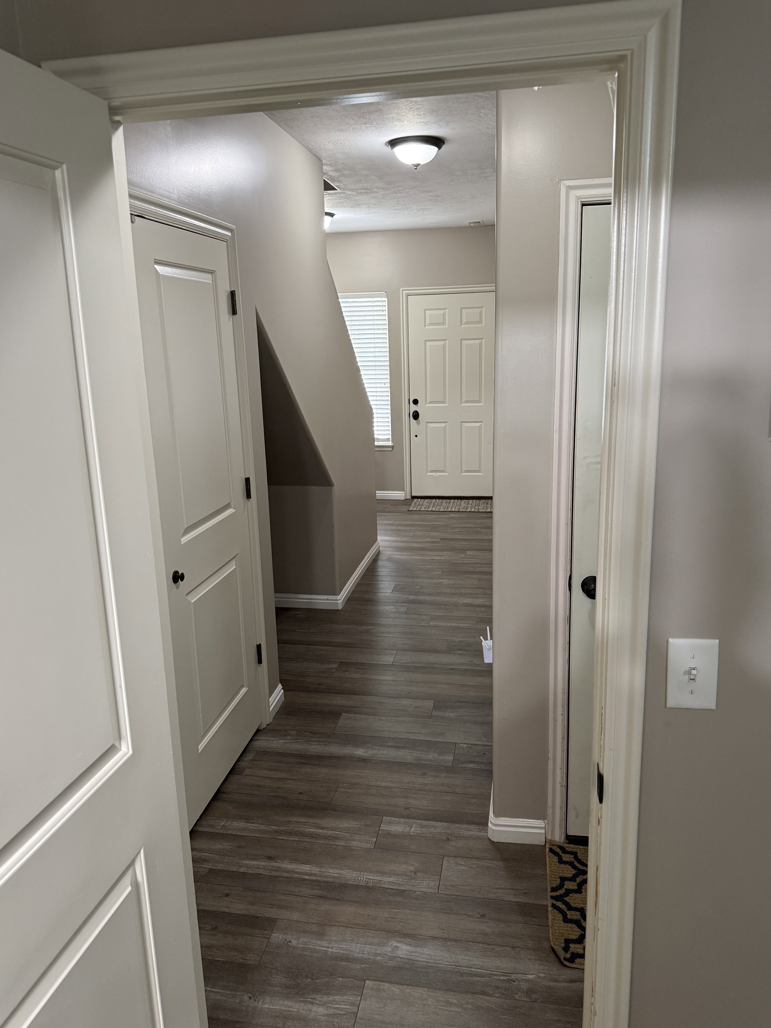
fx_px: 742
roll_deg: +2.0
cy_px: 503
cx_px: 386
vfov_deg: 69.4
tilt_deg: -12.9
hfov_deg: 54.9
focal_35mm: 25
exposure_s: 1/60
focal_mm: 6.76
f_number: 1.78
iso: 250
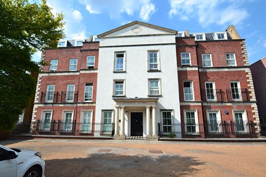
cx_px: 133
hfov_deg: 90.0
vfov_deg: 67.4
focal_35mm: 18
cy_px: 88
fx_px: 133
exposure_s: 1/320
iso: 400
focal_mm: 12
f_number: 10
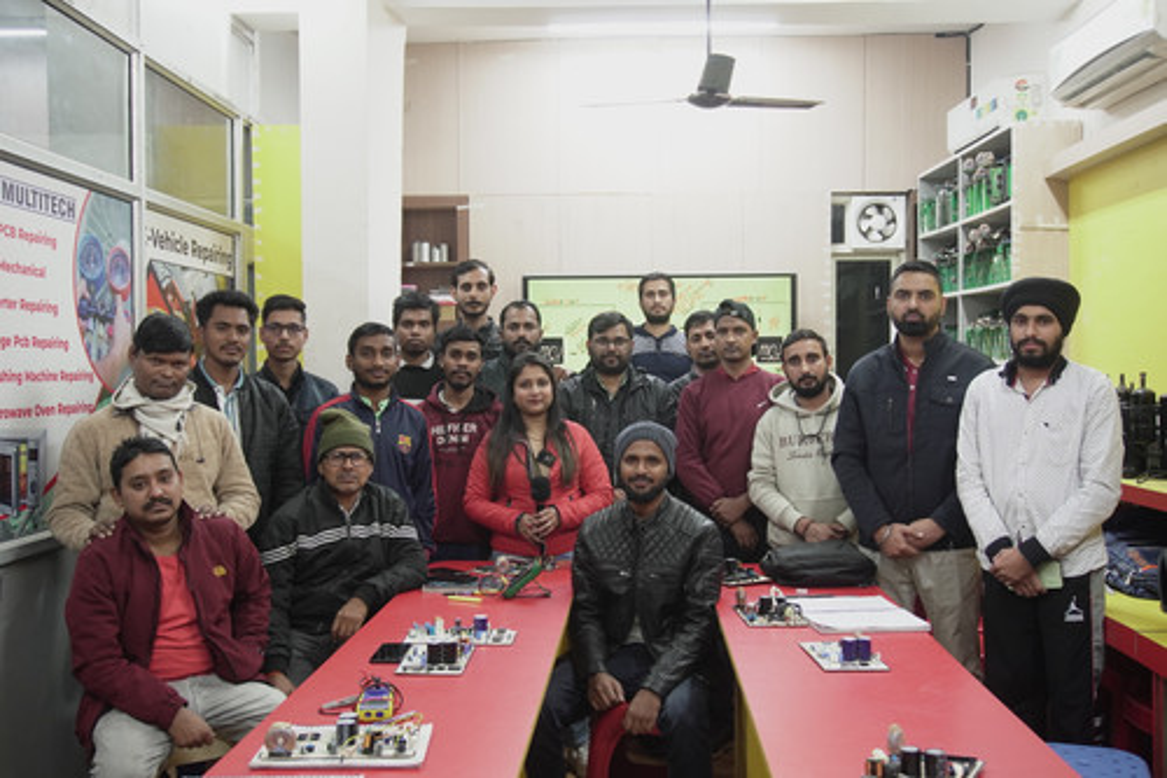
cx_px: 584
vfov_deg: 36.8
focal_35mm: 36
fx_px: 1167
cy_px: 389
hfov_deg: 53.1
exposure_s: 1/40
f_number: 5
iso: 640
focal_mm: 24
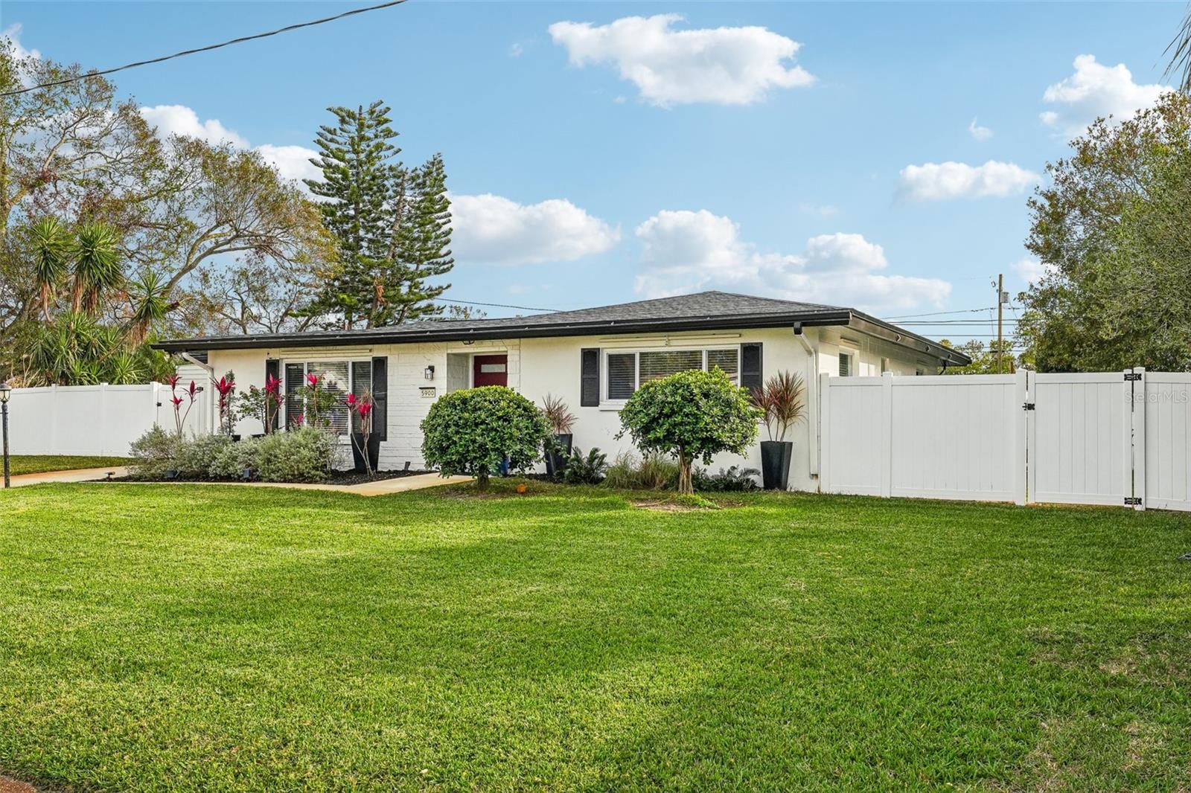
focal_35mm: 30
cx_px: 596
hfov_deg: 61.9
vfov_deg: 43.6
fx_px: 992
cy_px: 396
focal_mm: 20
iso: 640
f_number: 8
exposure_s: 1/800
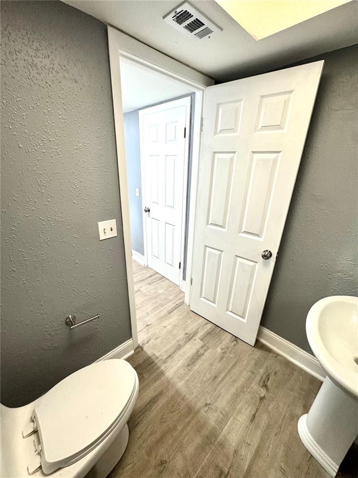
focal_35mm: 14
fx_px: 193
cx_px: 179
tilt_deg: -21.5
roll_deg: -1.6
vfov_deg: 102.1
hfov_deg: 85.7
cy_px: 239
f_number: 2.2
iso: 250
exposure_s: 1/120
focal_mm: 2.22
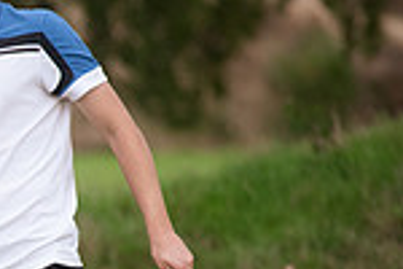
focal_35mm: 1158
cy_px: 389
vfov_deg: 1.2
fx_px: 12962
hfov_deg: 1.8
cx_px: -371
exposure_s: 1/1600
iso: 1250
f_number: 5.6
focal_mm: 300
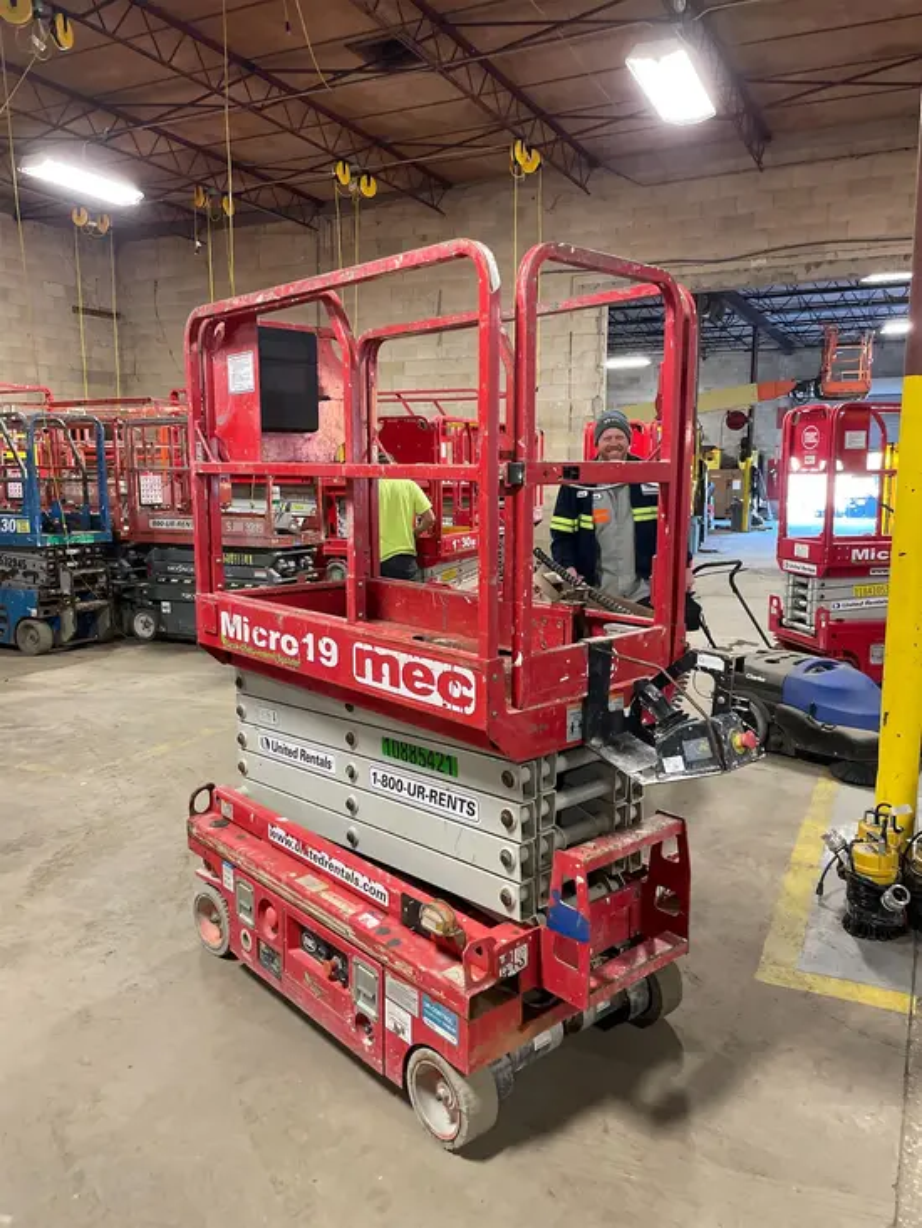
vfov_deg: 67.3
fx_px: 923
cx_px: 461
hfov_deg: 53.1
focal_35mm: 26
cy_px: 614
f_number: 1.6
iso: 400
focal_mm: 4.2
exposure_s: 1/60
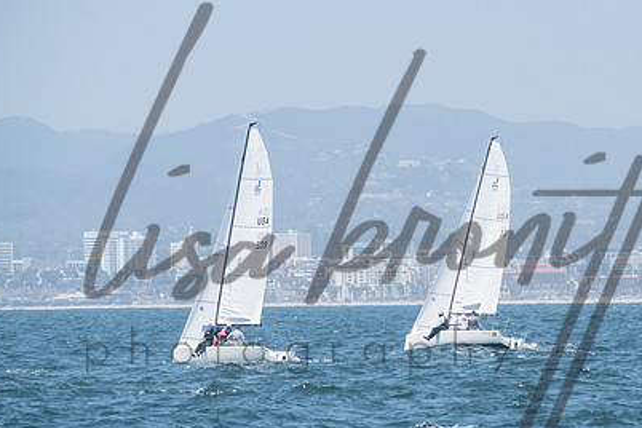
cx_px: 441
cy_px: 231
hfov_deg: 7.0
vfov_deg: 4.7
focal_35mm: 295
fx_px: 5260
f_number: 8
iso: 400
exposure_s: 1/1250
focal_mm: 135
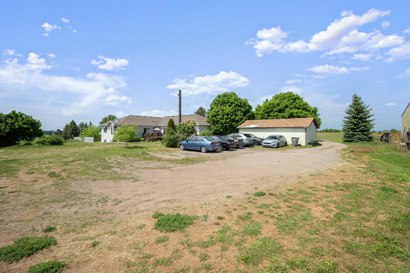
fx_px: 171
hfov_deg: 100.4
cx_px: 199
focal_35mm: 15
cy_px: 128
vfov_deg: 77.2
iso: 100
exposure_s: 1/100
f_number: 8
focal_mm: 14
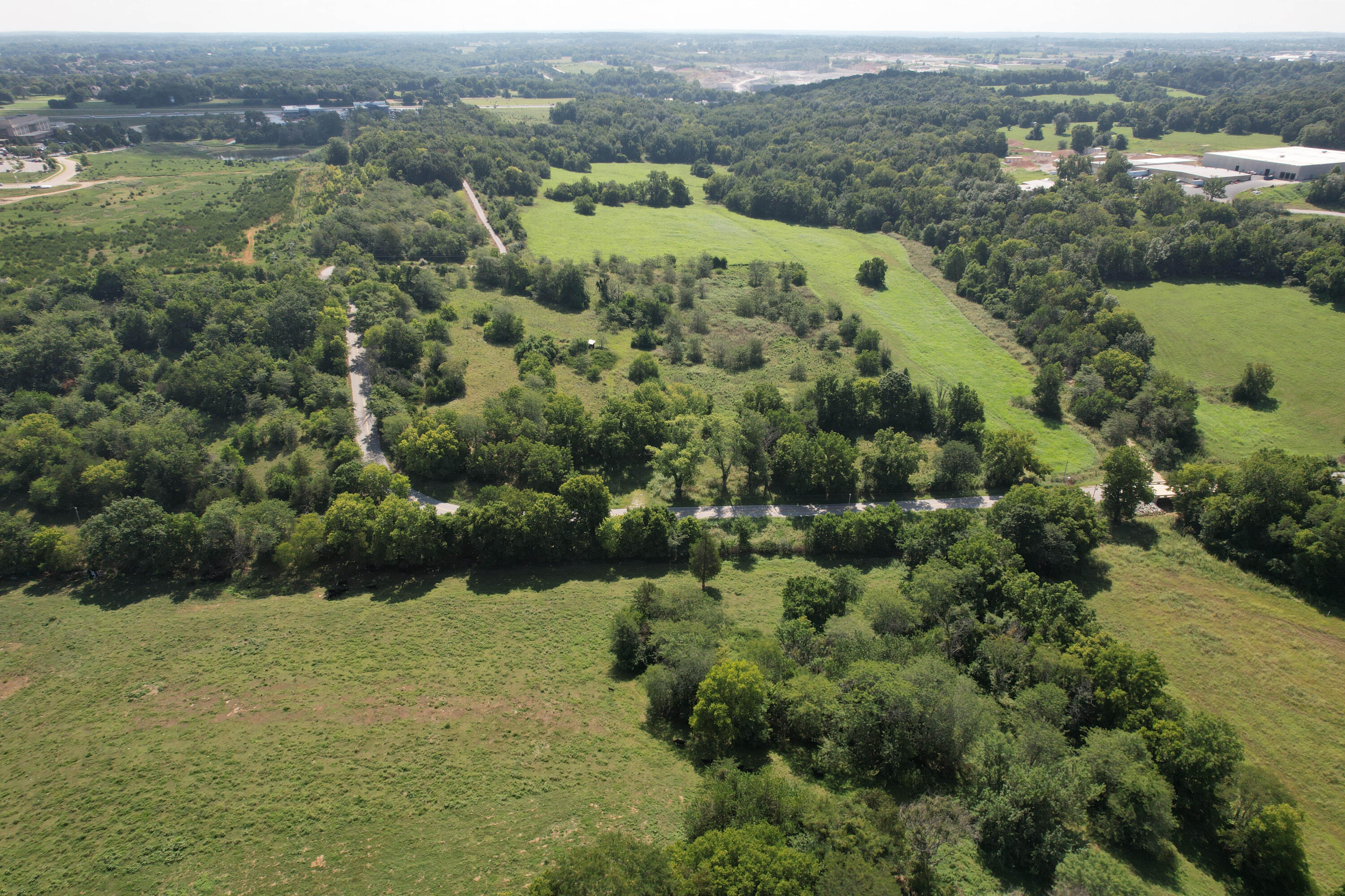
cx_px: 672
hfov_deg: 78.6
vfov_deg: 57.2
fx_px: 822
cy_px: 448
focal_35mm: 22
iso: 130
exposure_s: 1/500
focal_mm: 8.38
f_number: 2.8
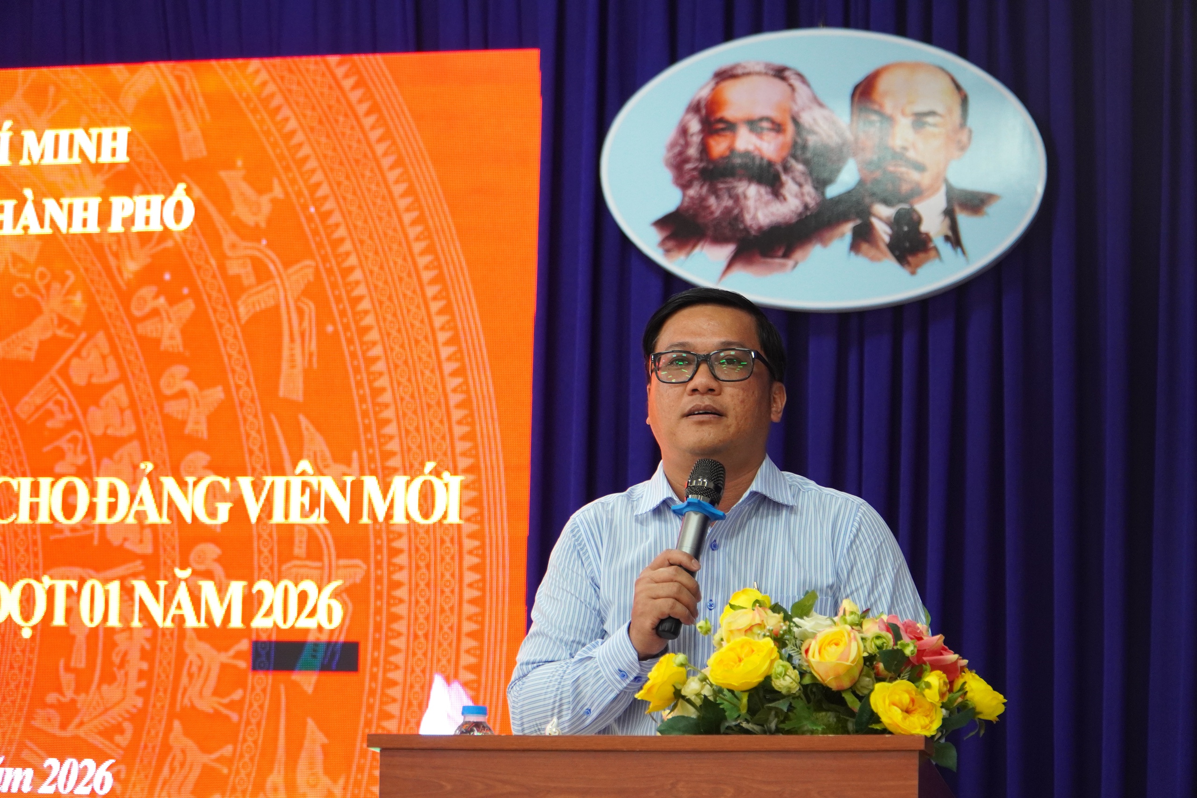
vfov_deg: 14.5
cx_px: 598
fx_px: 3142
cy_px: 399
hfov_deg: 21.6
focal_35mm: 94
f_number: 4
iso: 1000
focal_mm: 63
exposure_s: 1/100
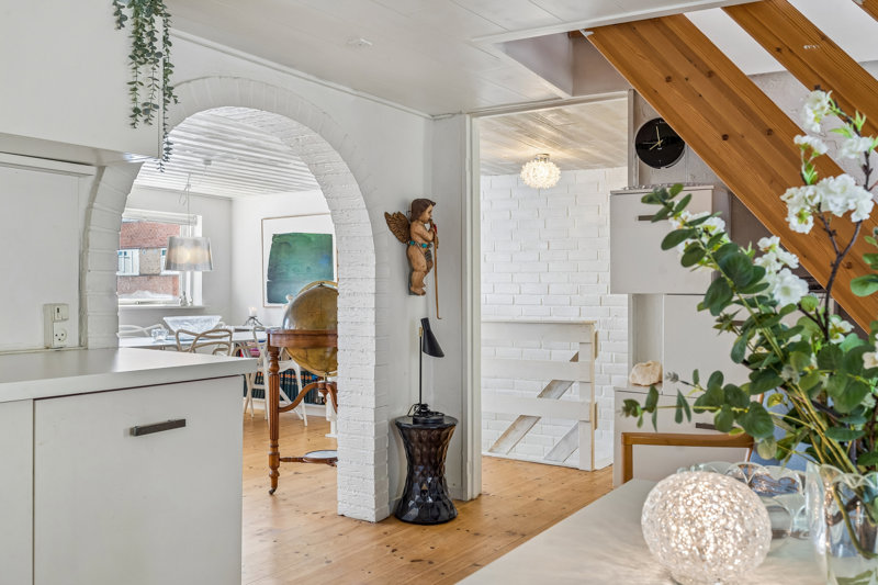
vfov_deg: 42.3
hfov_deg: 60.3
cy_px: 292
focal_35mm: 31
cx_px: 439
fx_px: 756
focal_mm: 31
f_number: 8
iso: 200
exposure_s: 1/8
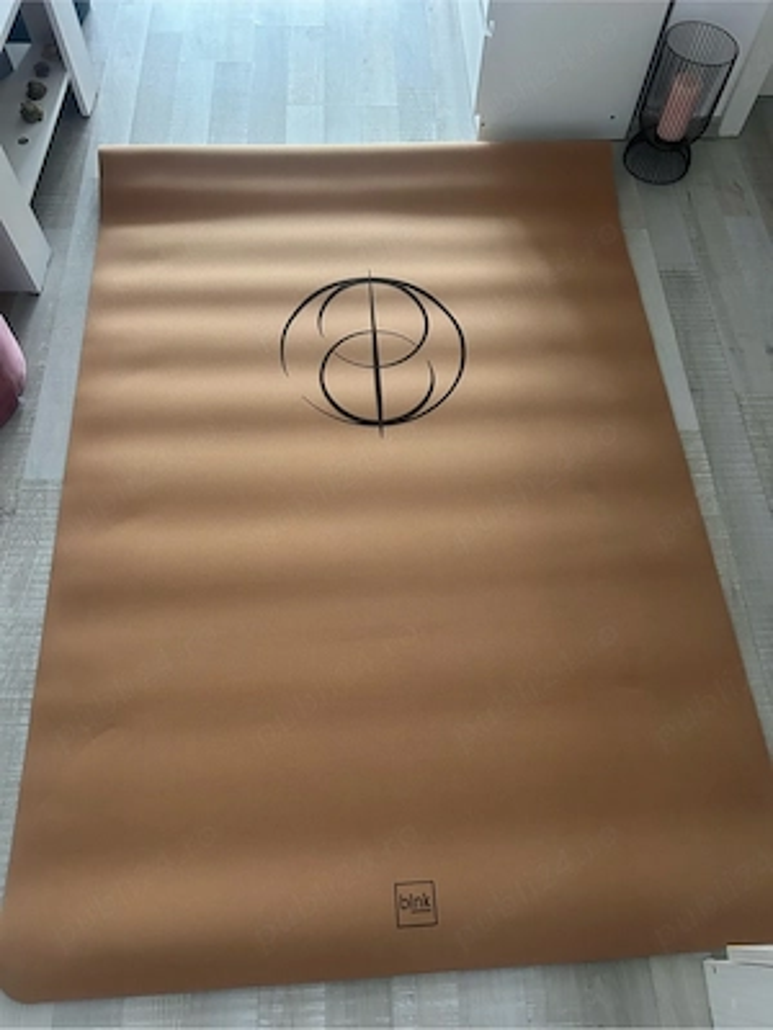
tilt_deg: -63.6
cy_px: 515
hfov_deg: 53.1
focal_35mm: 26
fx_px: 774
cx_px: 386
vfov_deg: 67.3
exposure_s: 1/57
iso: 500
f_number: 1.5
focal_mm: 5.7
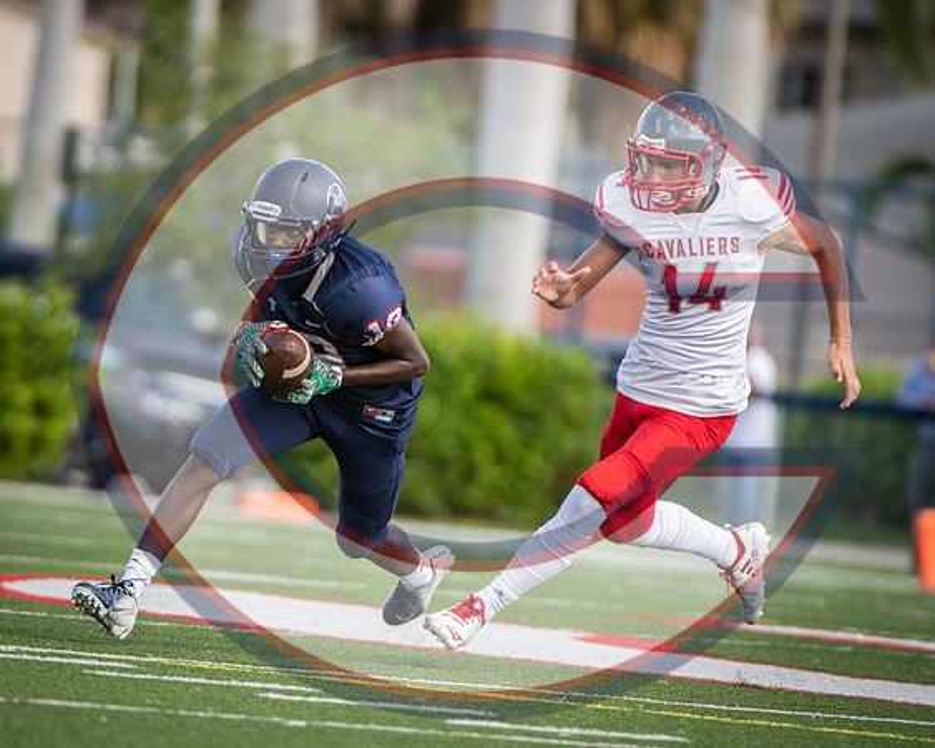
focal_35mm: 595
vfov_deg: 2.6
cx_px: 325
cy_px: 386
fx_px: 16457
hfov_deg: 3.3
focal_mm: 400
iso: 400
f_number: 4
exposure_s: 1/1000
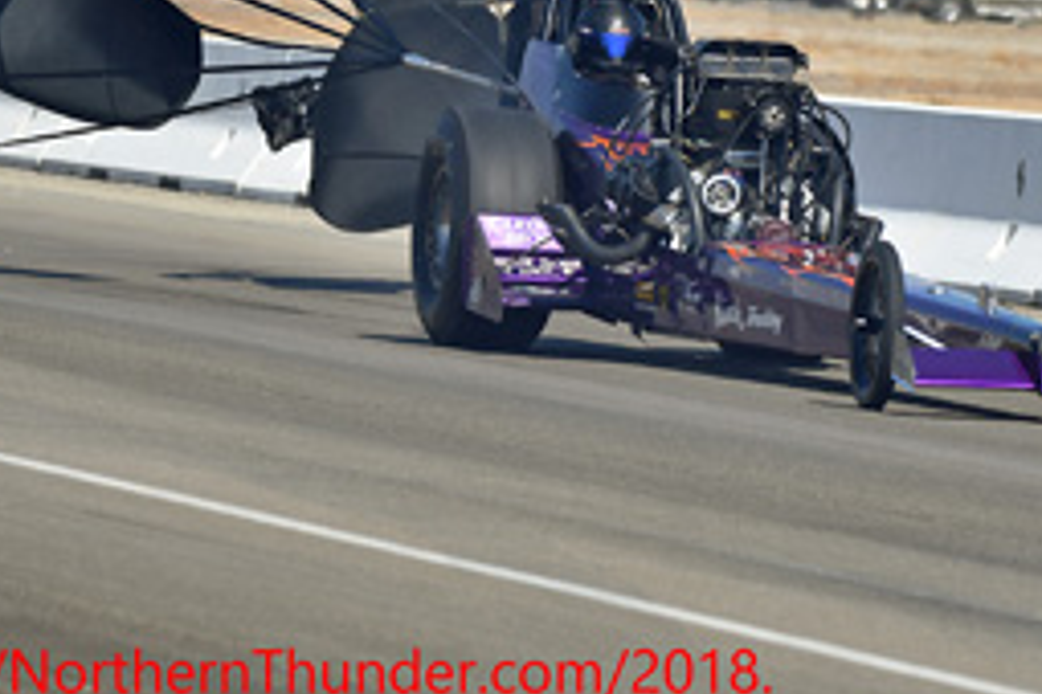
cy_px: 102
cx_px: 601
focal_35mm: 589
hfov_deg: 3.5
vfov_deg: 2.3
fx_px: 17047
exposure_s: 1/1250
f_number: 5.6
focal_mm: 200
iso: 160
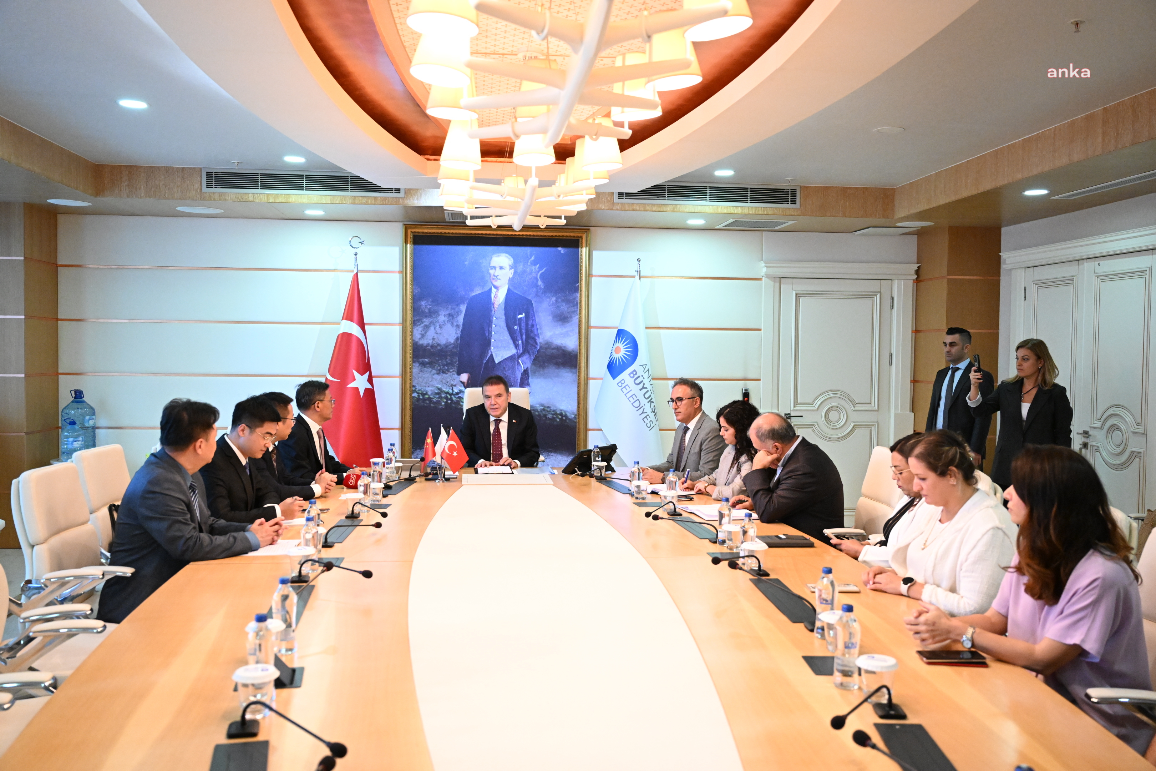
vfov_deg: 41.7
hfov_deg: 59.5
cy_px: 386
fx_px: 1011
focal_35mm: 32
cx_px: 578
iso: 6400
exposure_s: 1/320
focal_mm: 31.5
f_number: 3.5
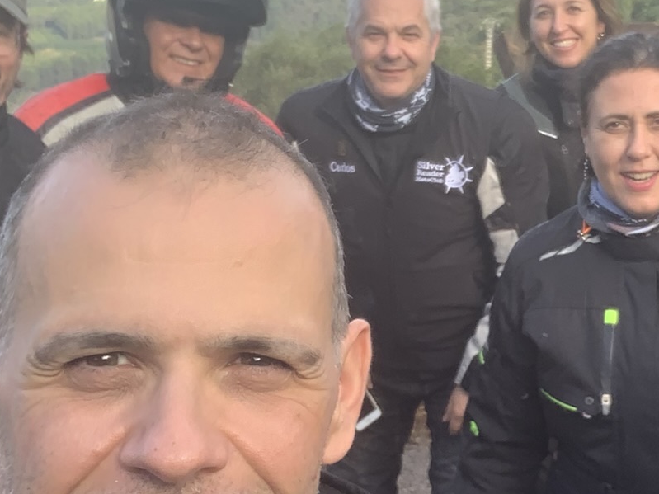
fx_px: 1561
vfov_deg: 18.0
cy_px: 271
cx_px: 555
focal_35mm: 82
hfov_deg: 23.4
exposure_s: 1/191
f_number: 2.2
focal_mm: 2.87
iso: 16
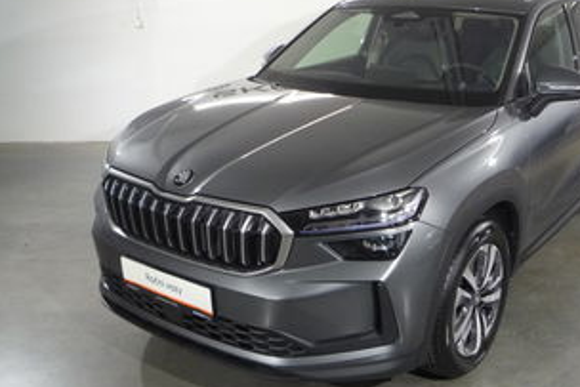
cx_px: 376
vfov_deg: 32.7
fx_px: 661
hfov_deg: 46.8
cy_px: 181
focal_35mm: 41
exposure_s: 1/30
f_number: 3.3
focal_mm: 5.2
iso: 250
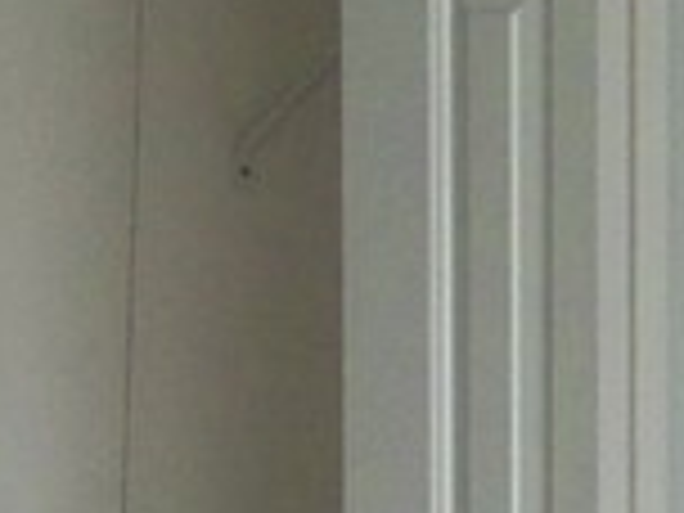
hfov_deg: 7.7
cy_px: 518
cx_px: 342
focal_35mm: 256
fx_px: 5058
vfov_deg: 5.8
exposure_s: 1/60
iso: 200
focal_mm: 6.3
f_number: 2.8
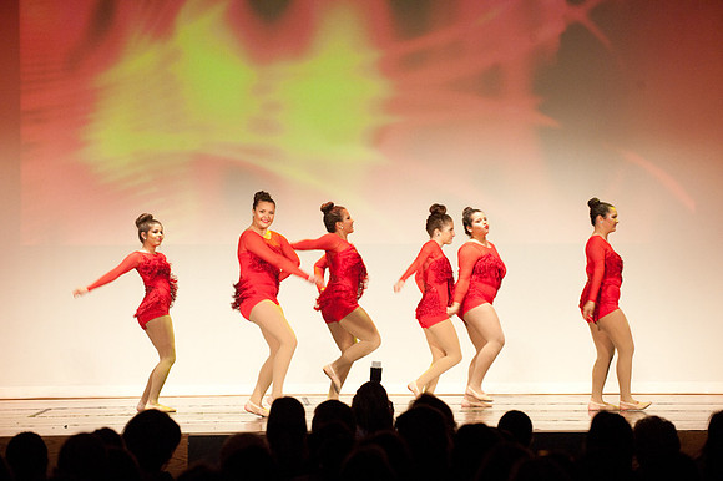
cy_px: 240
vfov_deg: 9.8
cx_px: 362
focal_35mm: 140
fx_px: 2810
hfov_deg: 14.7
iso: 3200
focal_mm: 140
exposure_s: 1/200
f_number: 4
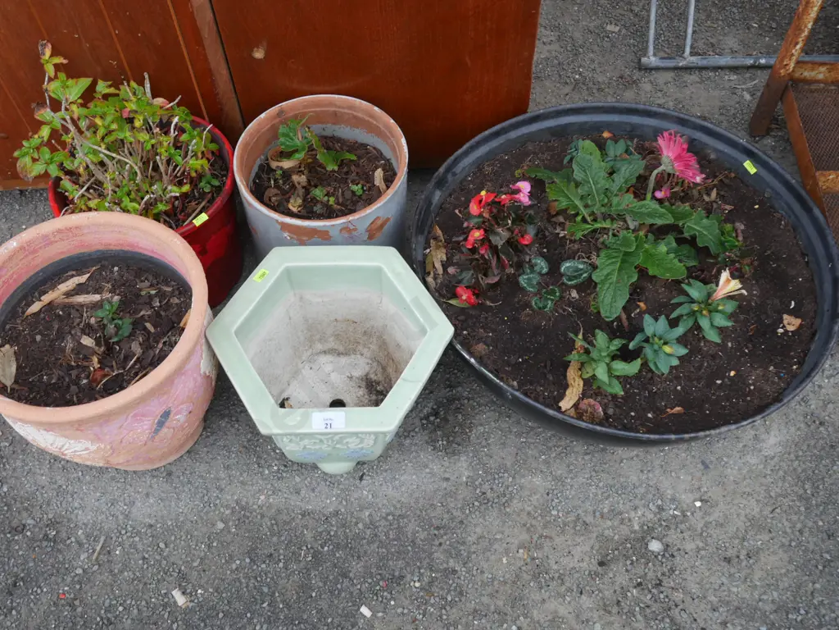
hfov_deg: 51.4
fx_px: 873
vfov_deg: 39.7
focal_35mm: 36
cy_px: 315
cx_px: 420
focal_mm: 18
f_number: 5
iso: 500
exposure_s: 1/60
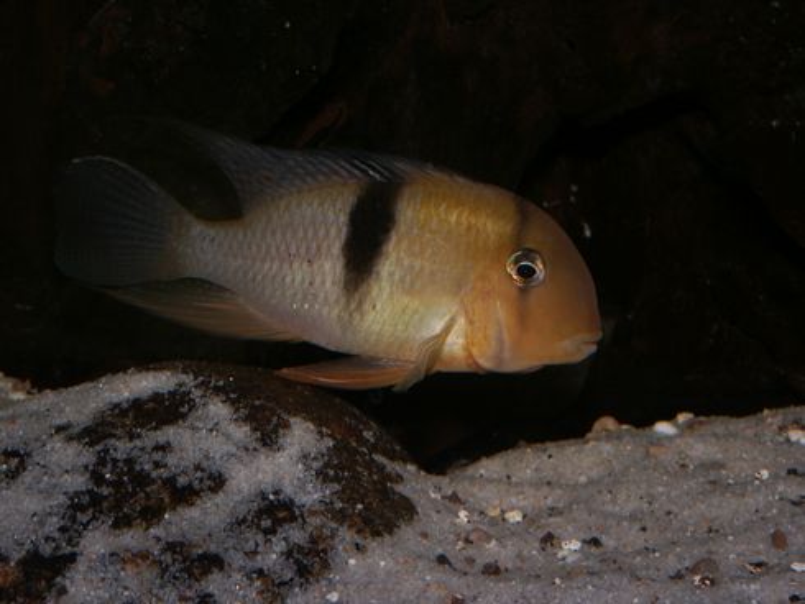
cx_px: 402
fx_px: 3001
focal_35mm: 129
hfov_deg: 15.3
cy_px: 302
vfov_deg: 11.5
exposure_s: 1/125
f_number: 9.5
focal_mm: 32.72
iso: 100
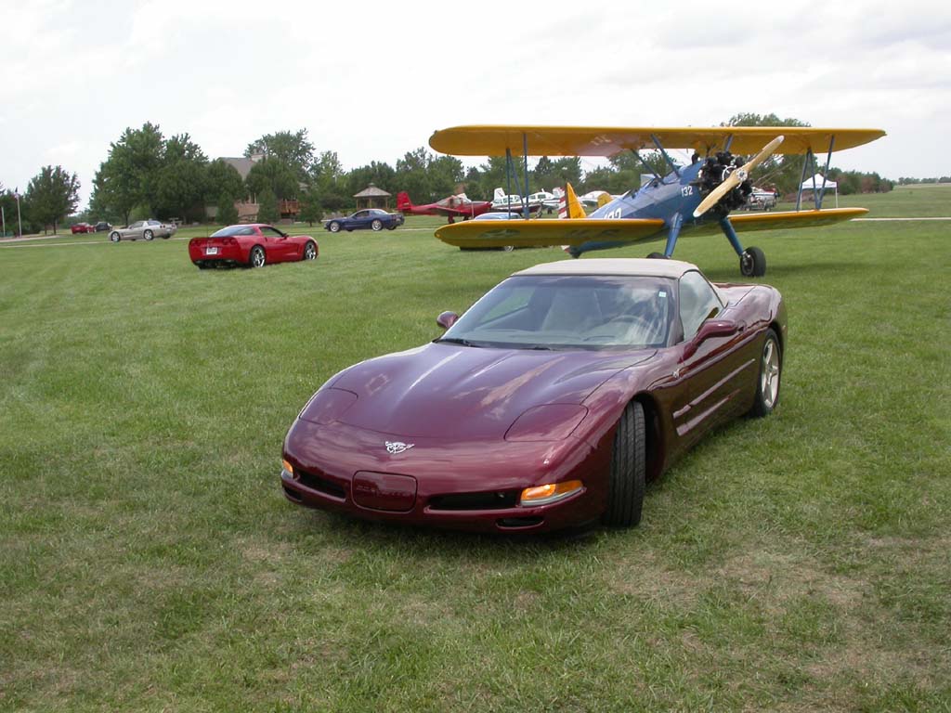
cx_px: 476
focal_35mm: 38
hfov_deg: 49.0
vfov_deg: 37.7
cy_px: 356
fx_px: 1044
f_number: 6
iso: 100
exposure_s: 1/251
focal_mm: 7.85
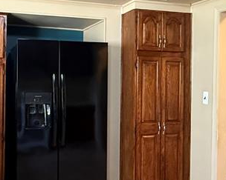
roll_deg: -0.4
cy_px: 84
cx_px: 80
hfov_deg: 40.0
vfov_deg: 32.7
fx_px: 308
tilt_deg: -0.1
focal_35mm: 46
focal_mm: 2.22
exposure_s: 1/60
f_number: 2.2
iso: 640
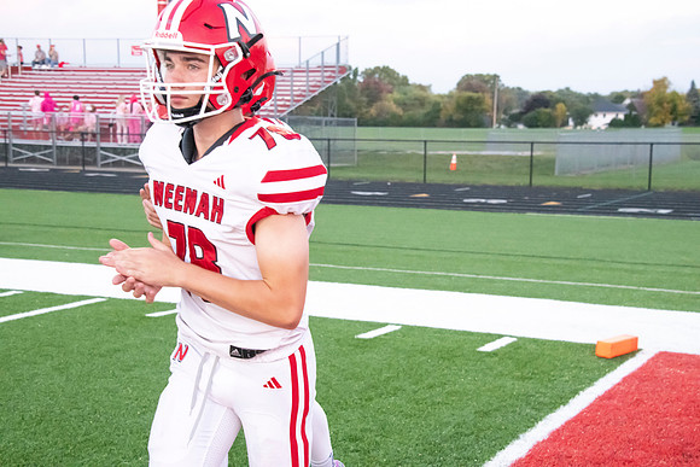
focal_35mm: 62
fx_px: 1206
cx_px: 350
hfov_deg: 32.4
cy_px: 234
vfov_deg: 21.9
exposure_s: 1/640
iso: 10000
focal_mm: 62
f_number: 7.1
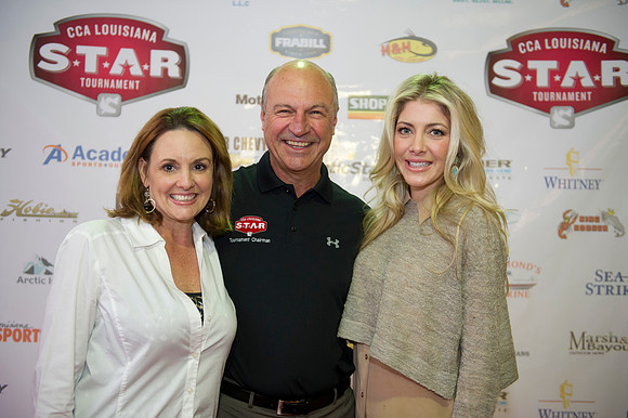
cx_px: 314
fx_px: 785
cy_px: 209
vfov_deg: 29.8
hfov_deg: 43.6
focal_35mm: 45
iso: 1000
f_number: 2.8
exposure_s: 1/80
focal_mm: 45
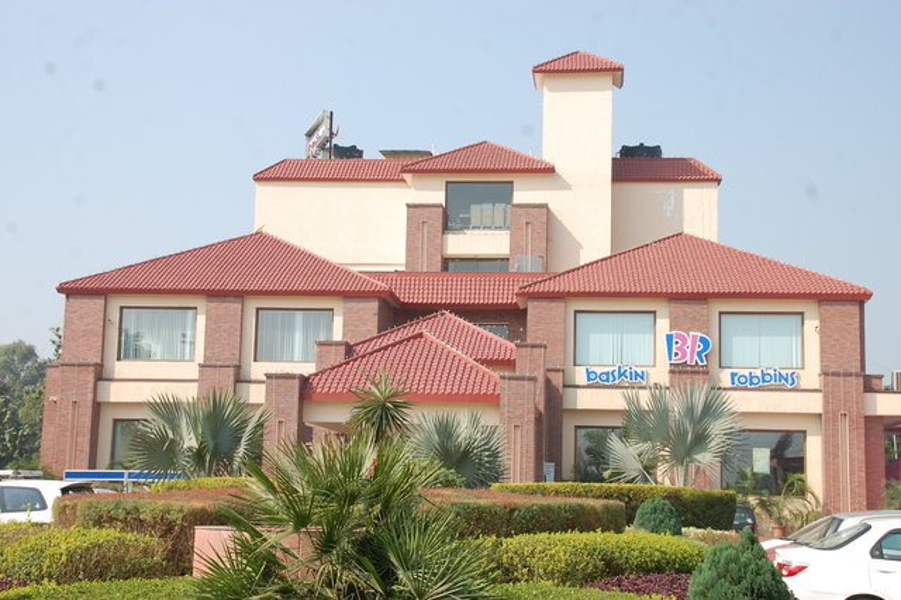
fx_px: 1426
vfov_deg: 23.8
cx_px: 450
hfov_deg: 35.1
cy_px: 300
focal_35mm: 57
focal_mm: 38
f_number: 9
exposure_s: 1/320
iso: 200
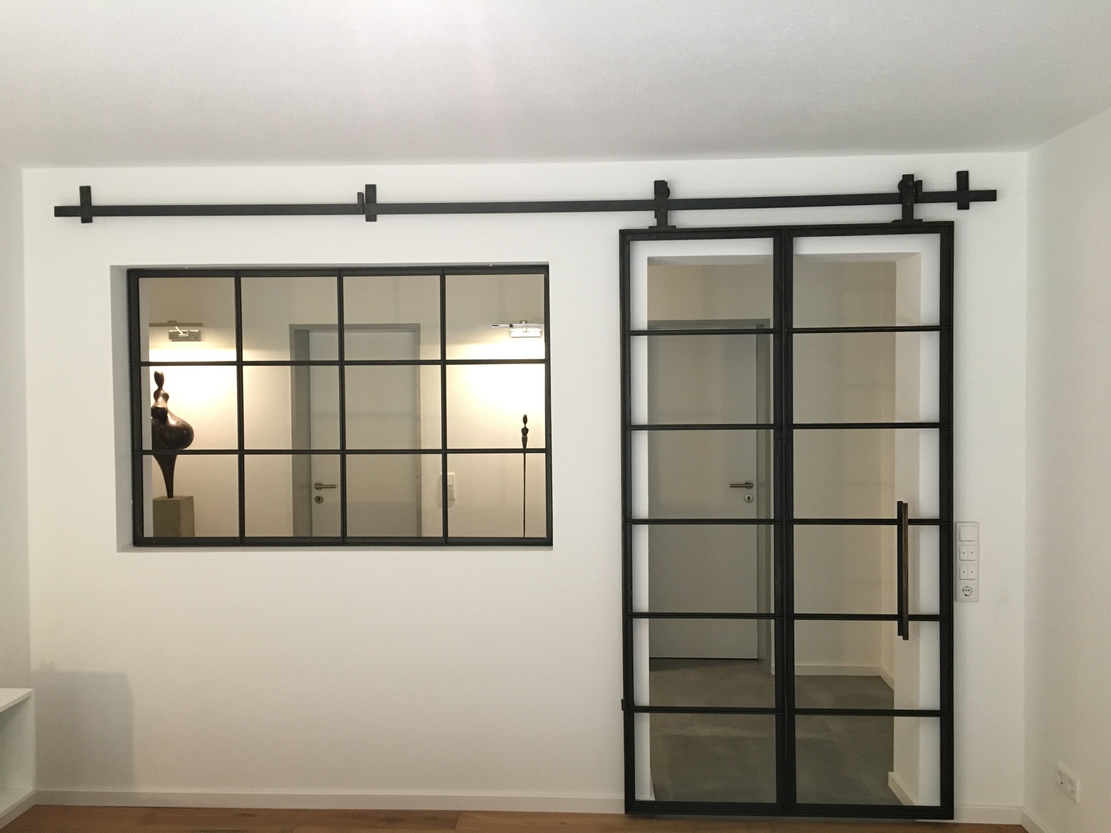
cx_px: 556
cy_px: 416
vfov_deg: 48.2
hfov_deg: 61.7
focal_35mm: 29
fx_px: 931
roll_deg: +0.1
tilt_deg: -1.2
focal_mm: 4.15
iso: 200
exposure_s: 1/20
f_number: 2.2
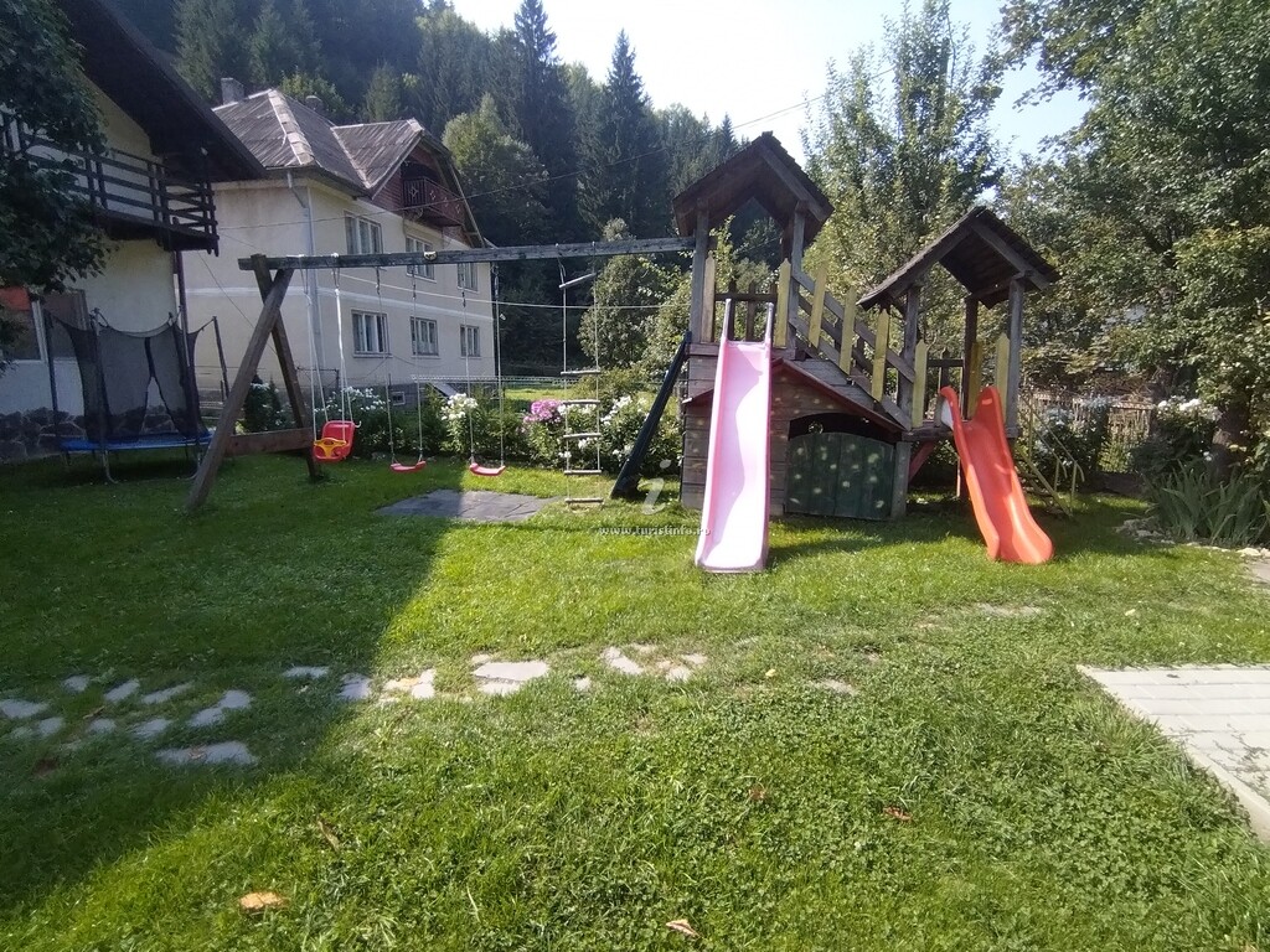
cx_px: 635
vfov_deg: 74.7
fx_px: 624
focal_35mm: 17
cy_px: 476
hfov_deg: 91.0
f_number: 2.2
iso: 100
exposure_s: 1/496
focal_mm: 1.42
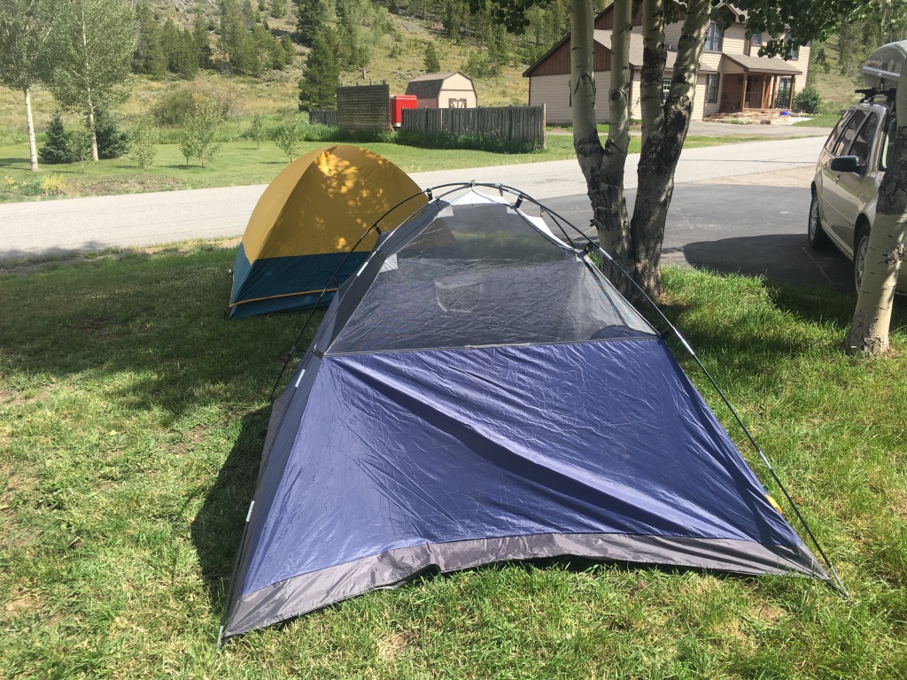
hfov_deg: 61.7
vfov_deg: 48.2
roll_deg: -0.6
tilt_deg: -14.4
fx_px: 760
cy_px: 340
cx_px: 454
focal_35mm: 29
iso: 25
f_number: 2.2
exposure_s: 1/927
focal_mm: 4.15
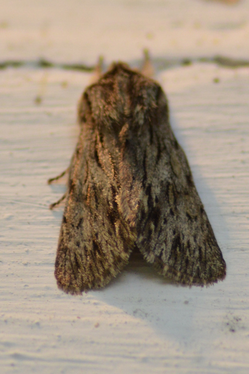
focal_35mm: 150
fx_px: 1558
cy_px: 187
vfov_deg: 13.7
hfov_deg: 9.1
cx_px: 124
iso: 400
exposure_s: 1/320
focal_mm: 100
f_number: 4.5
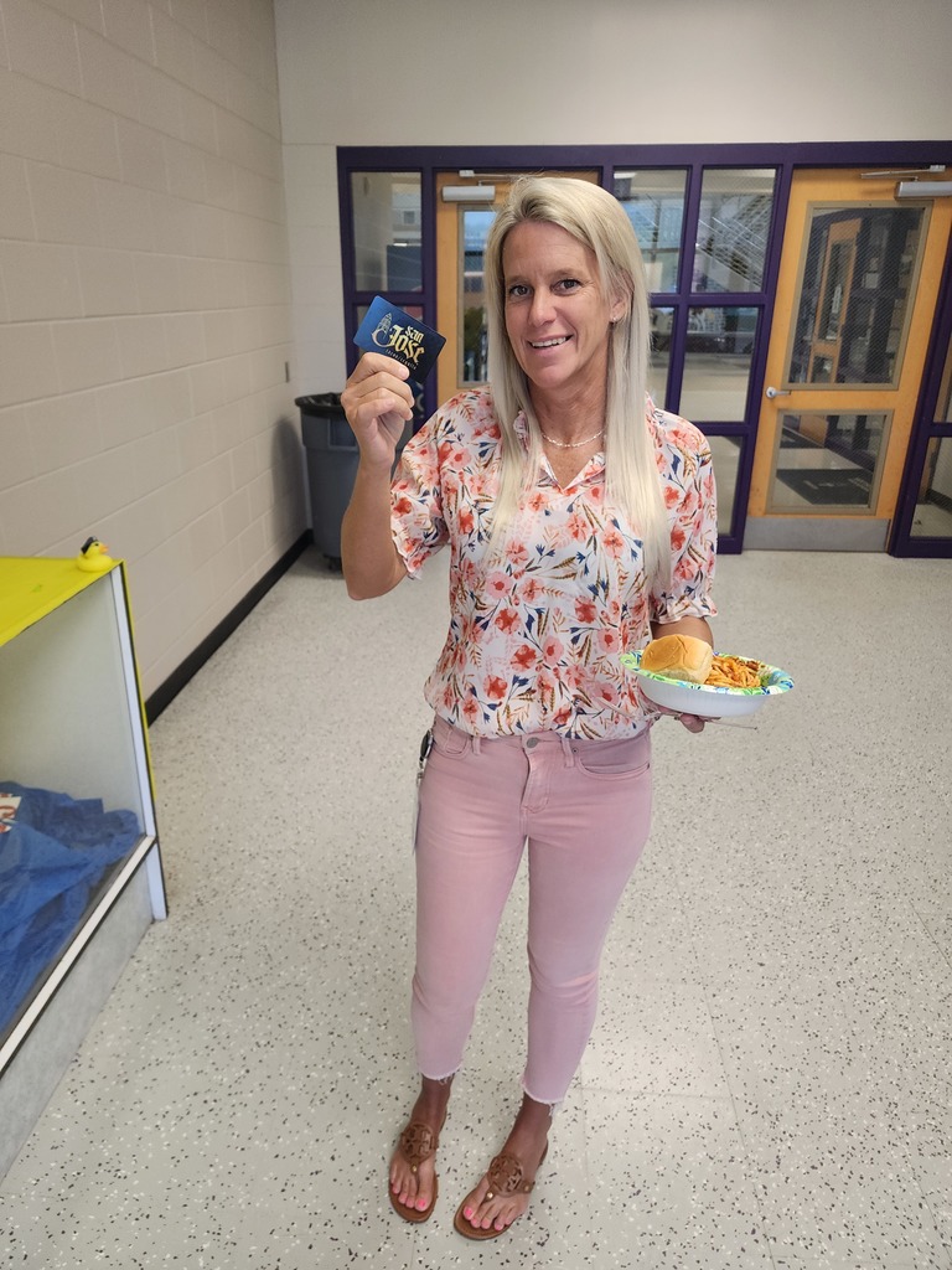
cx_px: 476
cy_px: 635
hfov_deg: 58.9
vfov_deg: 73.9
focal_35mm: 23
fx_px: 843
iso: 125
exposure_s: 1/120
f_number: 1.8
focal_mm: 6.4
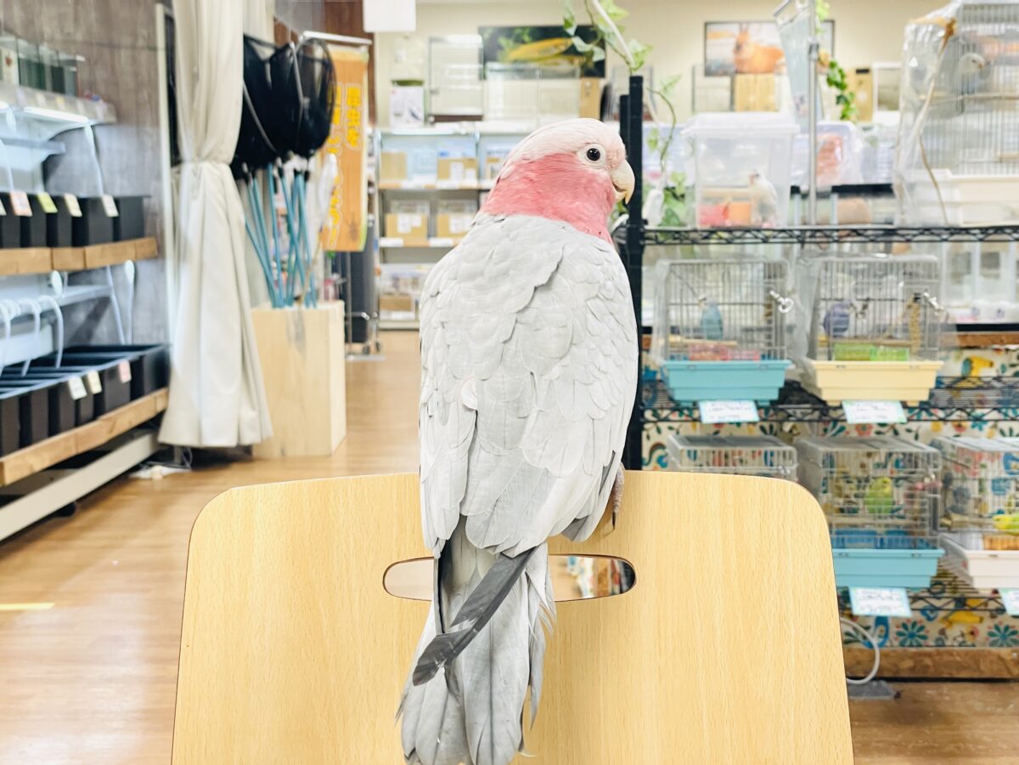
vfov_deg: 28.0
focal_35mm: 52
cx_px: 510
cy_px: 382
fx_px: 1531
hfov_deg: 36.8
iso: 125
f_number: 2
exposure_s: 1/99
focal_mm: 6
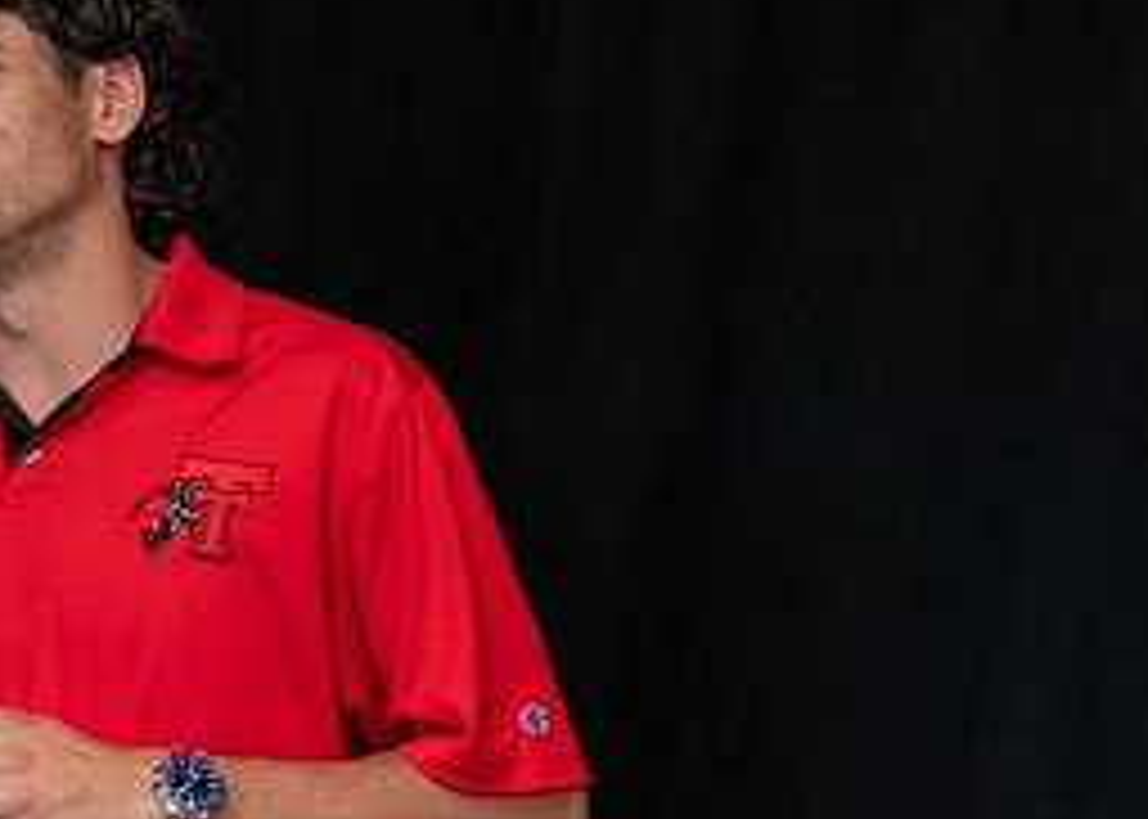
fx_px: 4596
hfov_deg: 14.1
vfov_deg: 10.2
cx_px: 175
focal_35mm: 141
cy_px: 477
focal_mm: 50
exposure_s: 1/320
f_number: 1.2
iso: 400
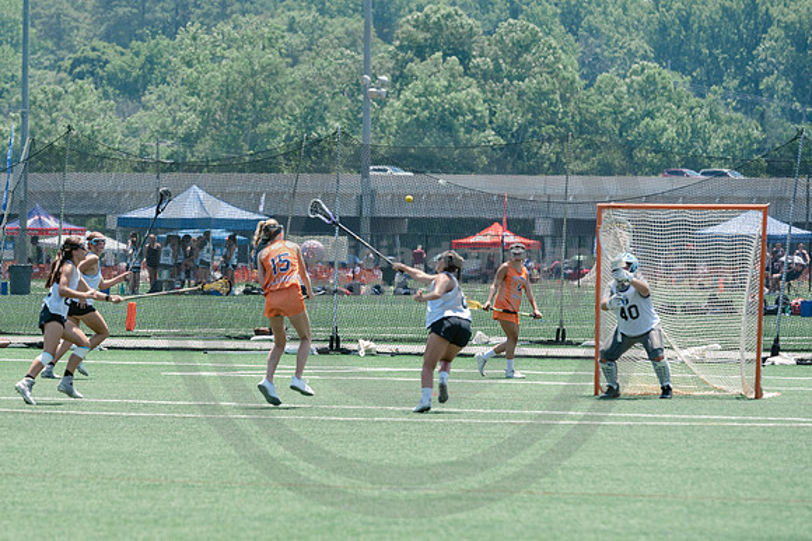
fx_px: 6822
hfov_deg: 6.8
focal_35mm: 302
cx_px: 215
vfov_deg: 4.5
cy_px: 271
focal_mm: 200
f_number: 5
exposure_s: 1/1600
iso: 400
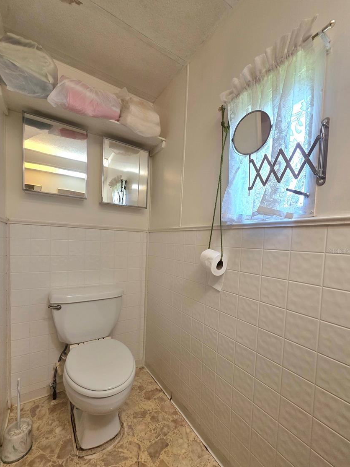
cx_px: 170
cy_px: 251
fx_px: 189
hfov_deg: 85.7
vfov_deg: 101.9
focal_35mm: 14
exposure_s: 1/60.2
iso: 250
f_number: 1.9
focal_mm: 2.2
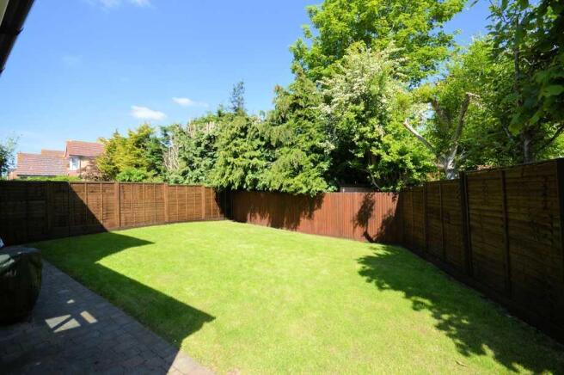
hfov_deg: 100.4
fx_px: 235
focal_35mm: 15
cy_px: 188
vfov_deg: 77.2
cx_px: 282
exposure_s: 1/160
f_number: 6.3
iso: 100
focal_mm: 10
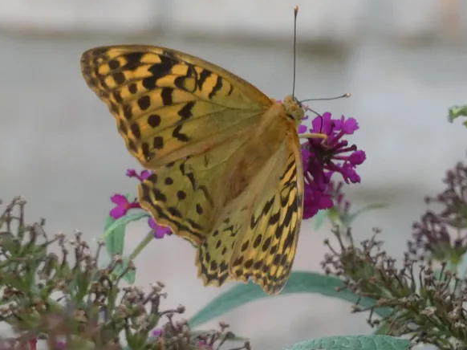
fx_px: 3398
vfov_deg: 5.9
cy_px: 170
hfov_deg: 7.9
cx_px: 250
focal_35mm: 252
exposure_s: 1/80
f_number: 5.5
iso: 320
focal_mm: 41.1
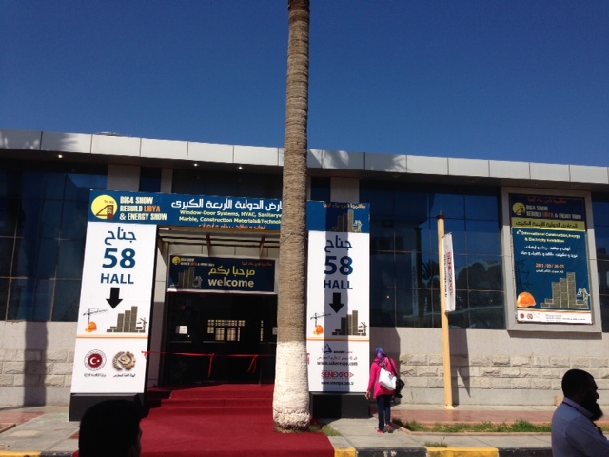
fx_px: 581
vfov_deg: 42.9
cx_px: 304
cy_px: 228
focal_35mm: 33
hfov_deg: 55.4
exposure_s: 1/2857
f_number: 2.4
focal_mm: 4.12
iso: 64
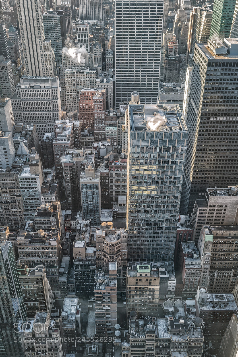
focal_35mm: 35
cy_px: 178
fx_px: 347
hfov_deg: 37.9
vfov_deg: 54.4
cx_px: 119
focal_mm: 35
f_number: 3.5
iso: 100
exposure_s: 1/80
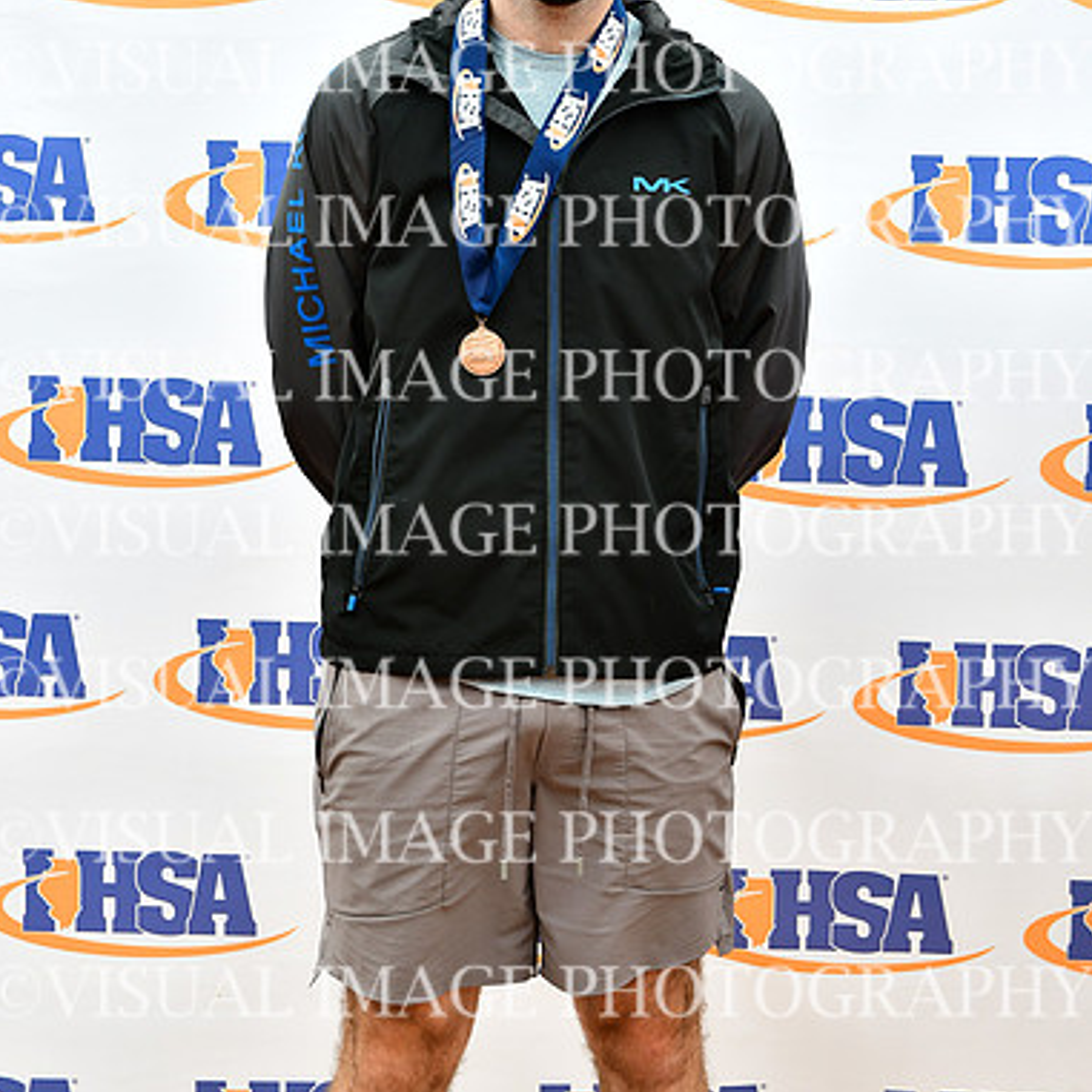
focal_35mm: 97
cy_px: 298
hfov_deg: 17.9
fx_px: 3462
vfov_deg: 17.8
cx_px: 540
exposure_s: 1/200
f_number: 6.3
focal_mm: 50
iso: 200
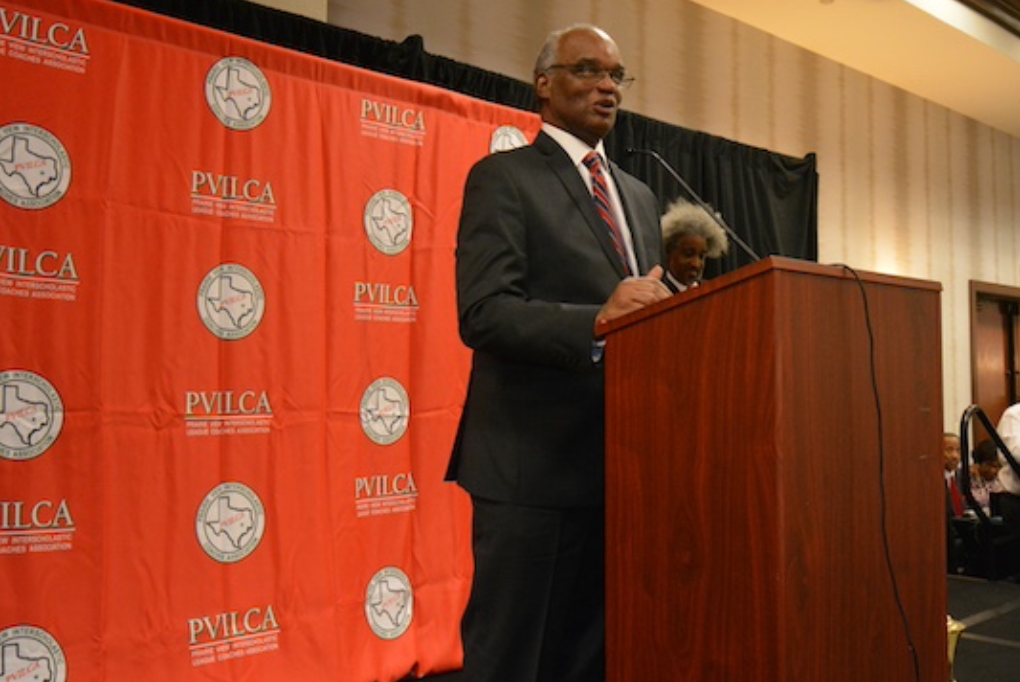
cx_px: 528
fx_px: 1021
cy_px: 321
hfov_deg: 53.1
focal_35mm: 36
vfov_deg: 36.9
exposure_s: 1/60
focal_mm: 20
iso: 3200
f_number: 5.6
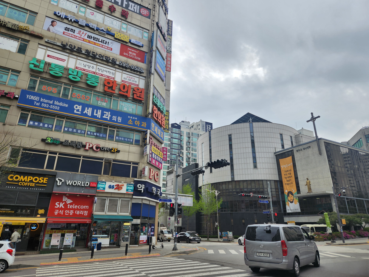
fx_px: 245
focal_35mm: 23
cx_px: 184
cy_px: 138
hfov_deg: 73.9
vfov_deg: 58.9
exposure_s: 1/963
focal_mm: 5.4
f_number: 1.8
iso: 20
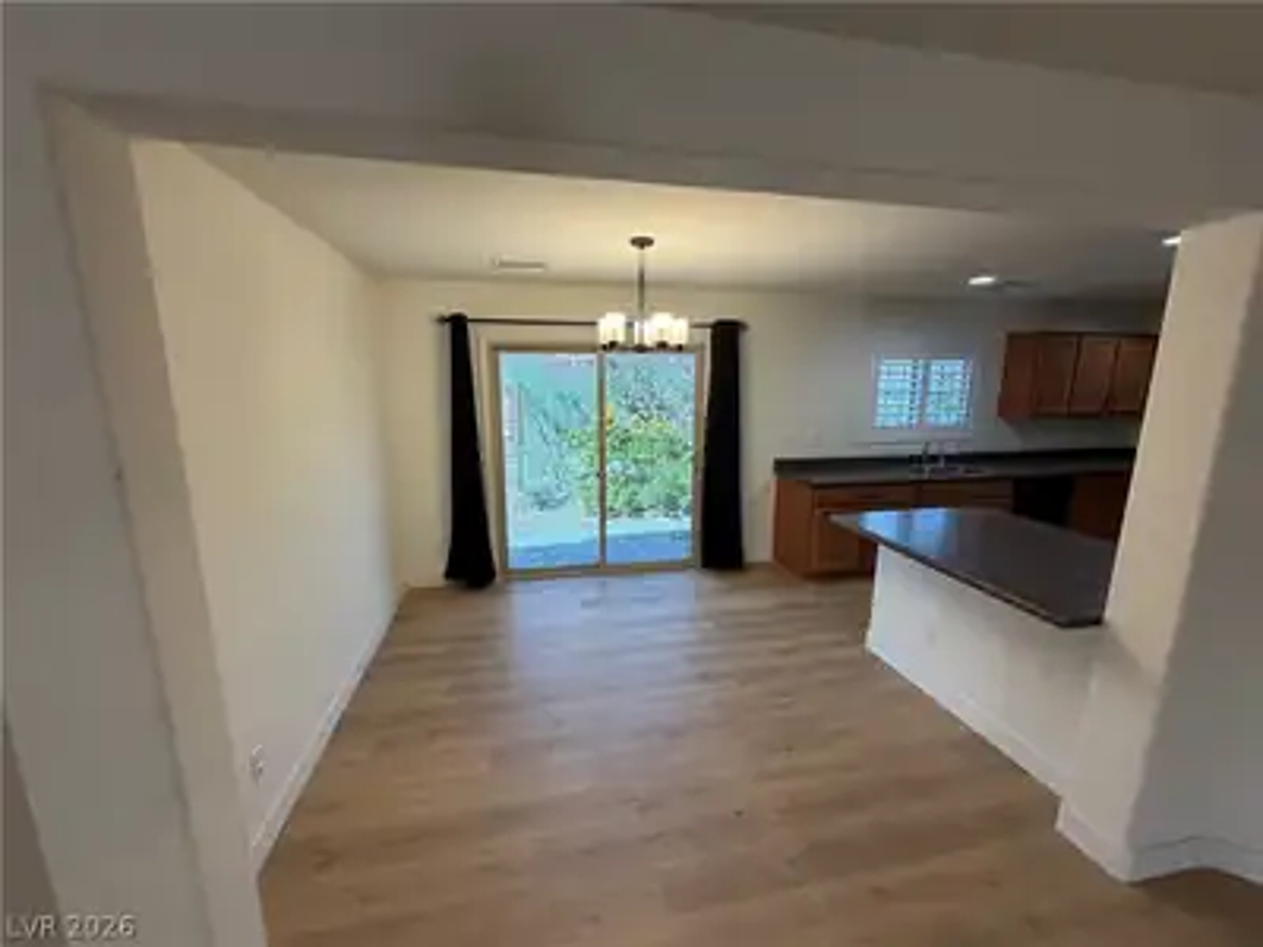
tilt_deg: -11.0
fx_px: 511
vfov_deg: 85.7
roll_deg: -0.1
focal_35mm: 14
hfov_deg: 102.1
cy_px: 474
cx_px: 632
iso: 160
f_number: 2.2
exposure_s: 1/120
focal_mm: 2.22
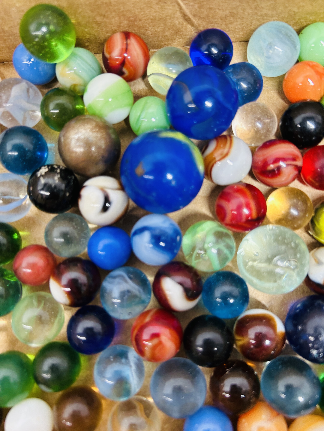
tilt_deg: -81.7
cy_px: 216
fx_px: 324
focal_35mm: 26
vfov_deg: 67.3
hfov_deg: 53.1
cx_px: 162
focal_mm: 5.7
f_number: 1.5
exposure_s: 1/120
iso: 125
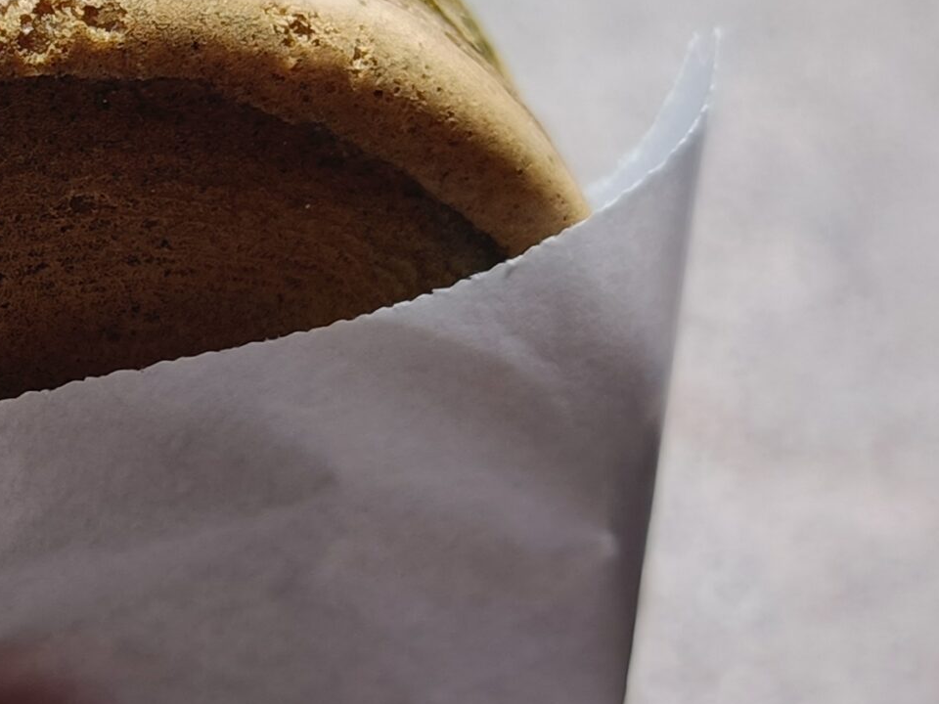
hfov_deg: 16.9
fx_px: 3038
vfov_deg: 13.2
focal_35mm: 112
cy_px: 153
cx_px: -169
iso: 50
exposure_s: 1/163
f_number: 1.7
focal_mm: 4.7
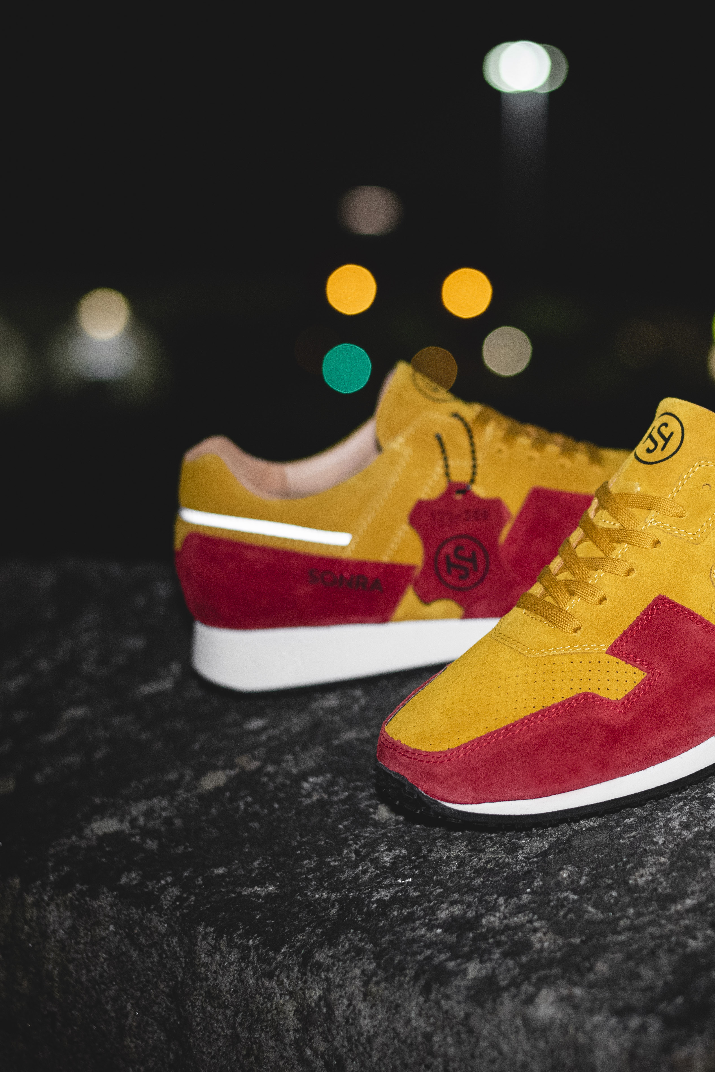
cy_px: 525
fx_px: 2294
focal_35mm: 77
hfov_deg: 17.6
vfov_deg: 26.3
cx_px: 584
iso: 2500
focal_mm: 50
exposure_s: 1/125
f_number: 2.8
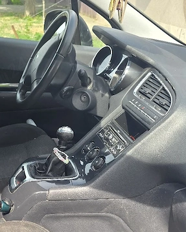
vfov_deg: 35.9
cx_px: 34
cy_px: 191
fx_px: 344
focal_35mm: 50
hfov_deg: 29.5
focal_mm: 6.3
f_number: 1.7
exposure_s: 1/182
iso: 20
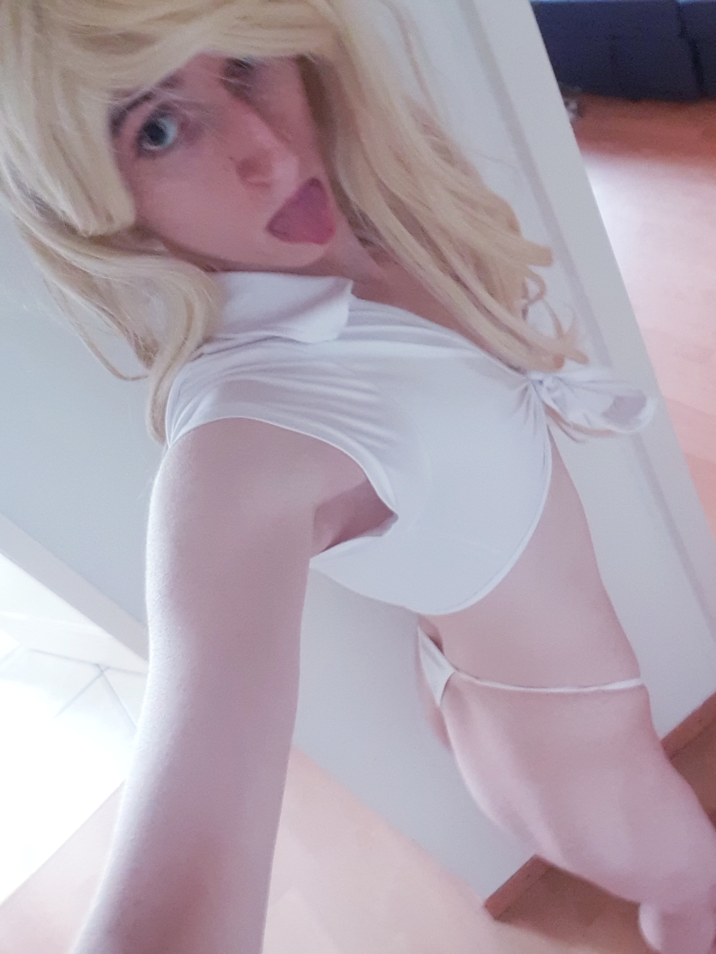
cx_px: 358
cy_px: 477
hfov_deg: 45.4
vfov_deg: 58.4
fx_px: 855
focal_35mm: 31
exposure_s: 1/25
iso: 500
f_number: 1.7
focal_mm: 2.92
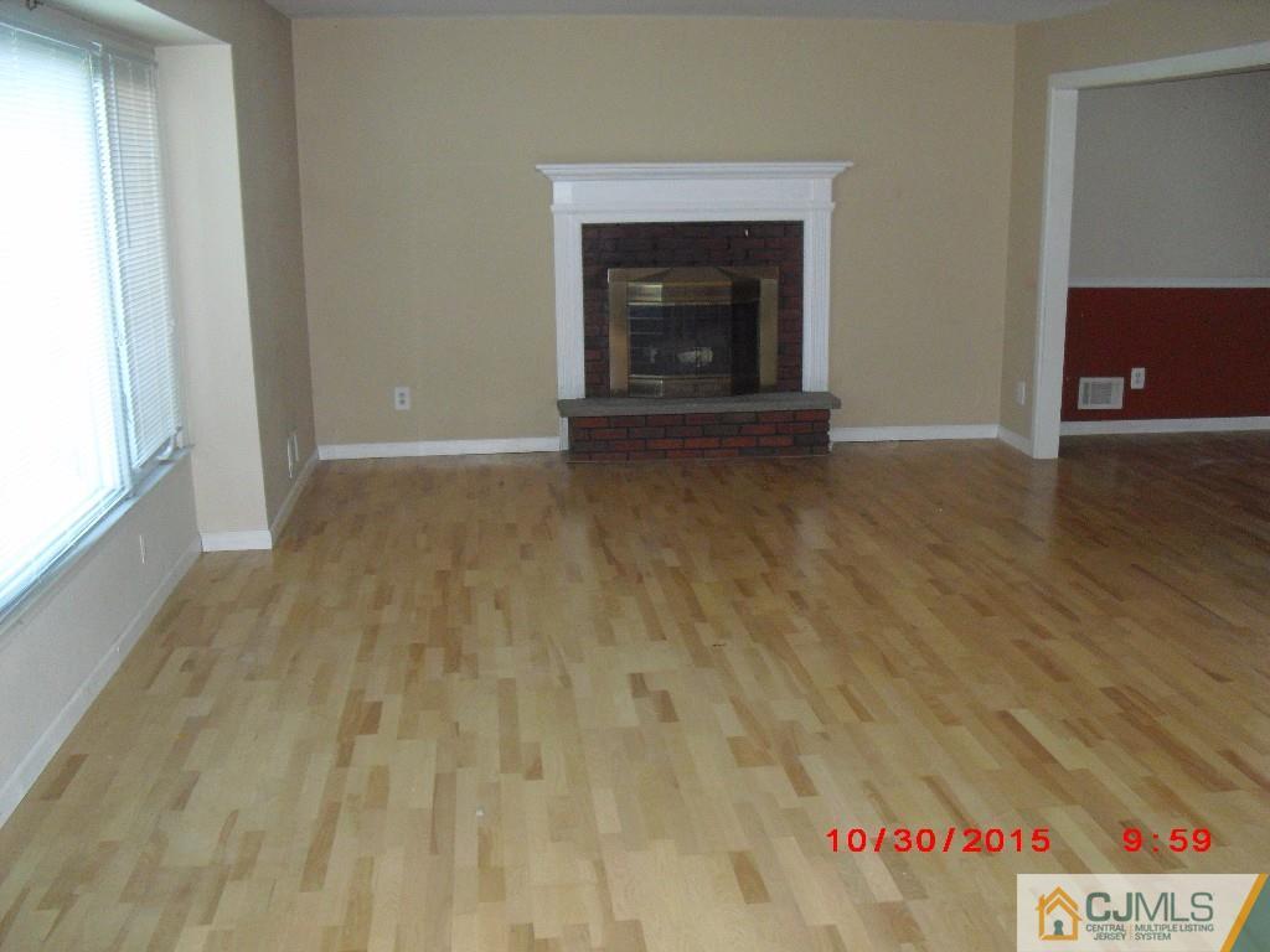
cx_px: 635
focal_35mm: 36
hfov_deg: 51.4
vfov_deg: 39.7
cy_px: 476
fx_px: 1321
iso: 400
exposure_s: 1/60
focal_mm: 6.3
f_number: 3.1
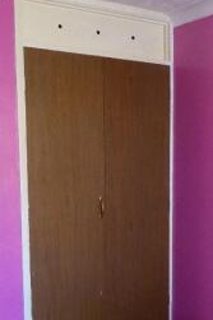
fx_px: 515
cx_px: 168
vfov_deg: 33.9
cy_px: 231
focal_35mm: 58
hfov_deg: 23.0
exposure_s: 1/15
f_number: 3.3
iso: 800
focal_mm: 4.3
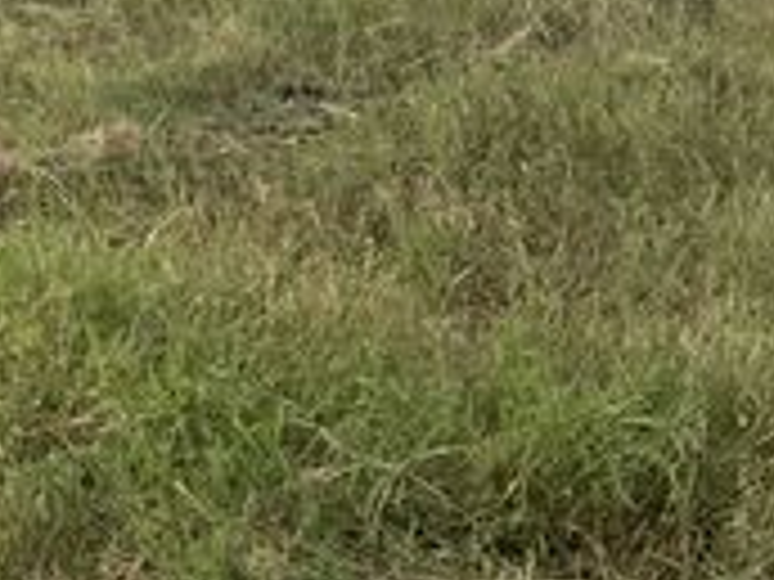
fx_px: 2415
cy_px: -256
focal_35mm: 108
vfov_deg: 13.1
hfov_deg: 17.1
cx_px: 1004
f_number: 1.8
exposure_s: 1/1848
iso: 16
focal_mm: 3
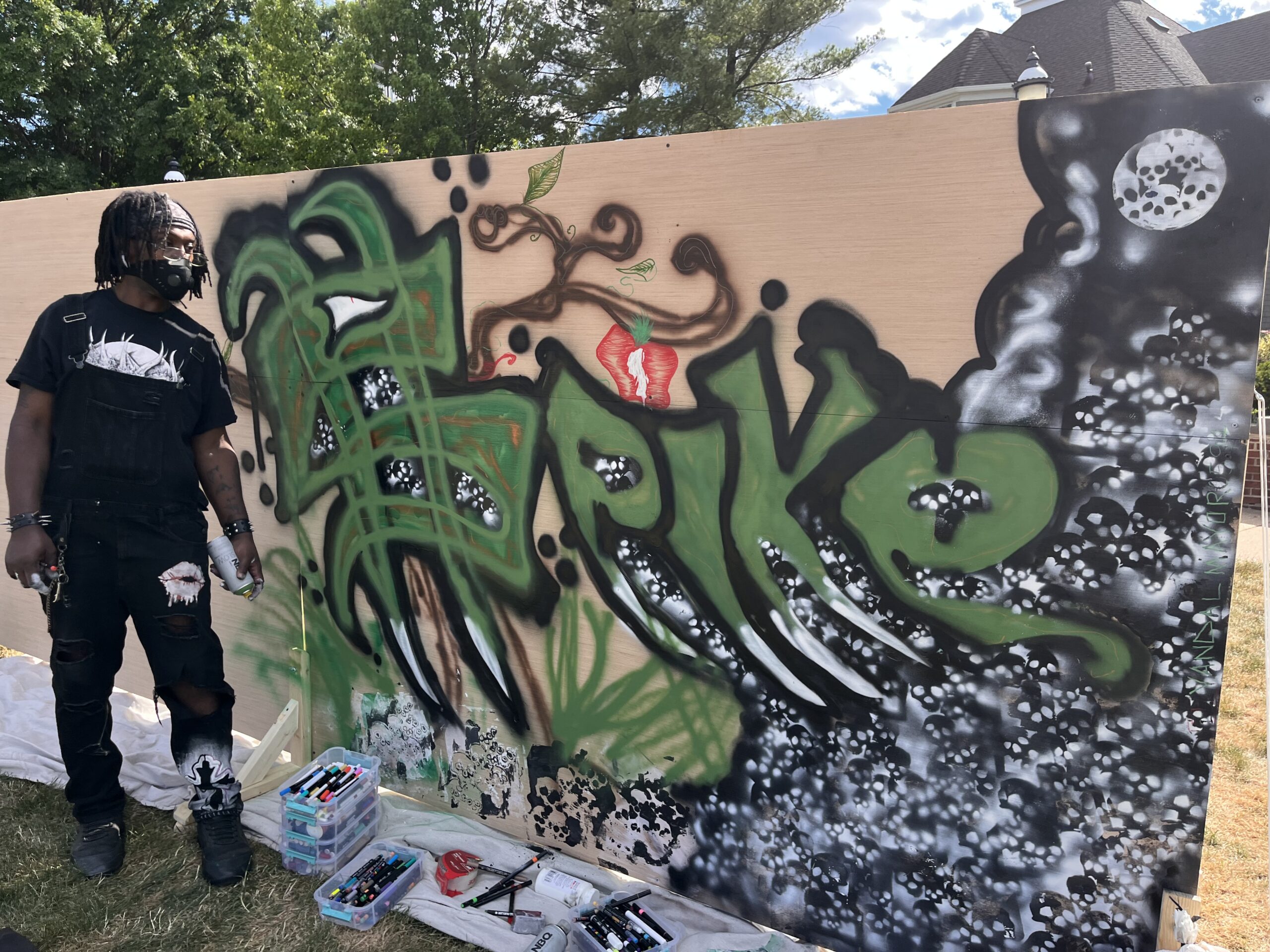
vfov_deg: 53.1
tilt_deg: -4.7
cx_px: 635
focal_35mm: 26
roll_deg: +0.2
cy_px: 476
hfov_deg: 67.3
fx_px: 954
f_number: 1.6
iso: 50
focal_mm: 5.1
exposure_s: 1/928
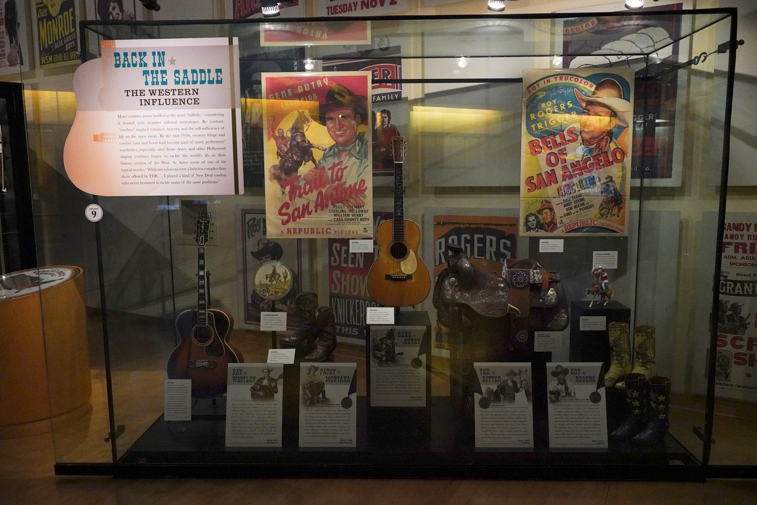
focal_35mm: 28
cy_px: 252
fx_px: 589
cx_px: 378
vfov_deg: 46.4
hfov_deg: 65.5
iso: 10000
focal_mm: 28
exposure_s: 1/100
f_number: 5.6
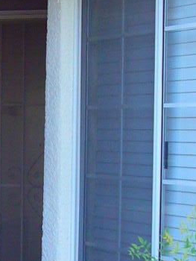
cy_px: 188
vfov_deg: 14.3
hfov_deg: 10.6
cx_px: -51
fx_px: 1033
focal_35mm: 137
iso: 80
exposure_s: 1/50
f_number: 2.8
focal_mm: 4.6
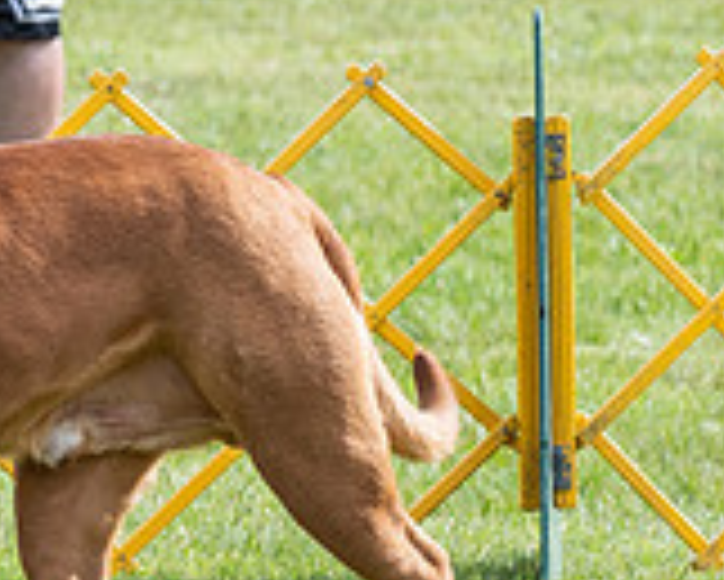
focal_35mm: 748
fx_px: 16038
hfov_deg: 2.6
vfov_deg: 2.1
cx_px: -634
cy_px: -158
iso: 500
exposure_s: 1/1250
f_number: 5.6
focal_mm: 168
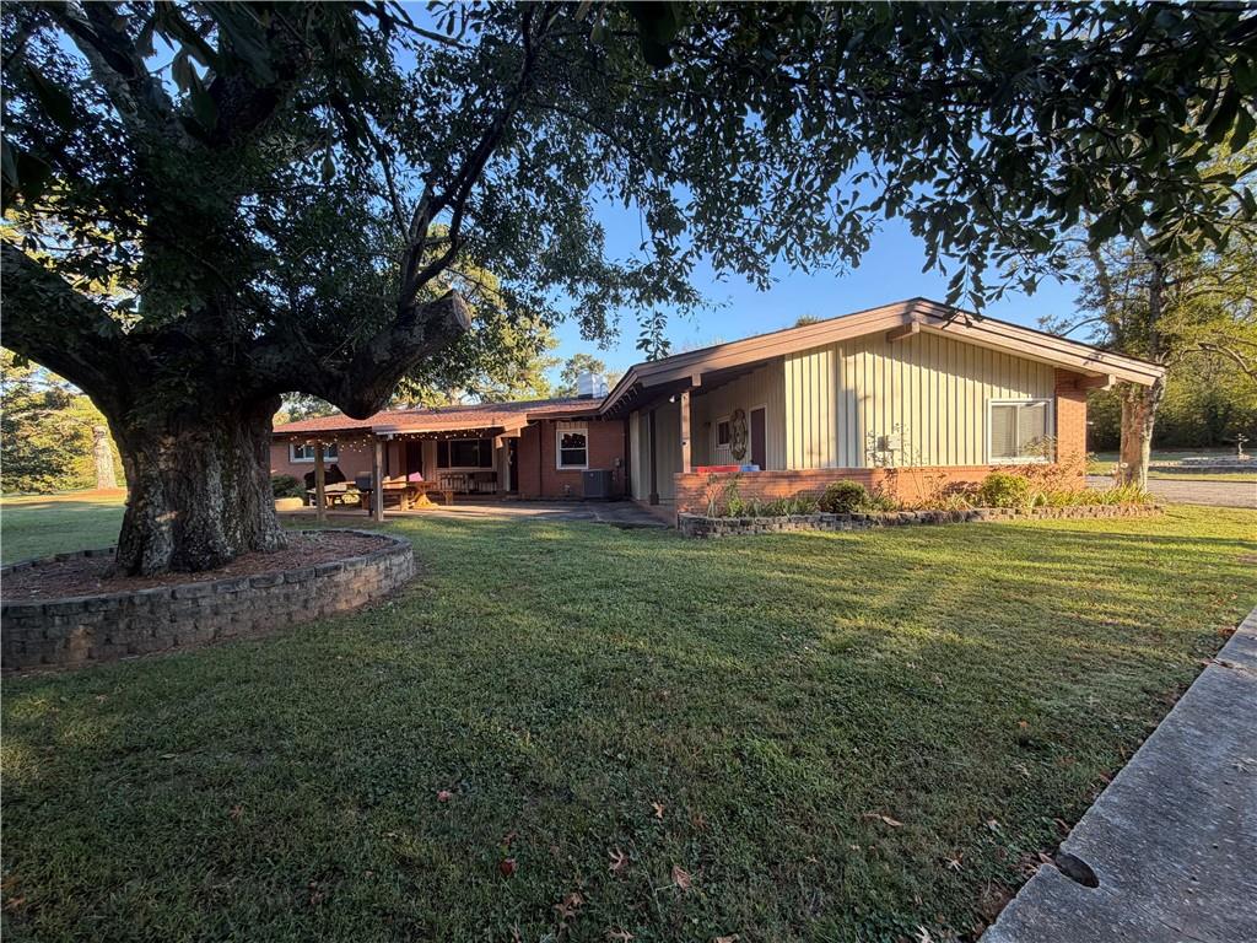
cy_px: 472
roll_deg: +1.3
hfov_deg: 102.1
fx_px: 508
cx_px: 628
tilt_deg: -0.9
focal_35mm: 14
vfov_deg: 85.7
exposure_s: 1/156
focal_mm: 2.22
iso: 40
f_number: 2.2
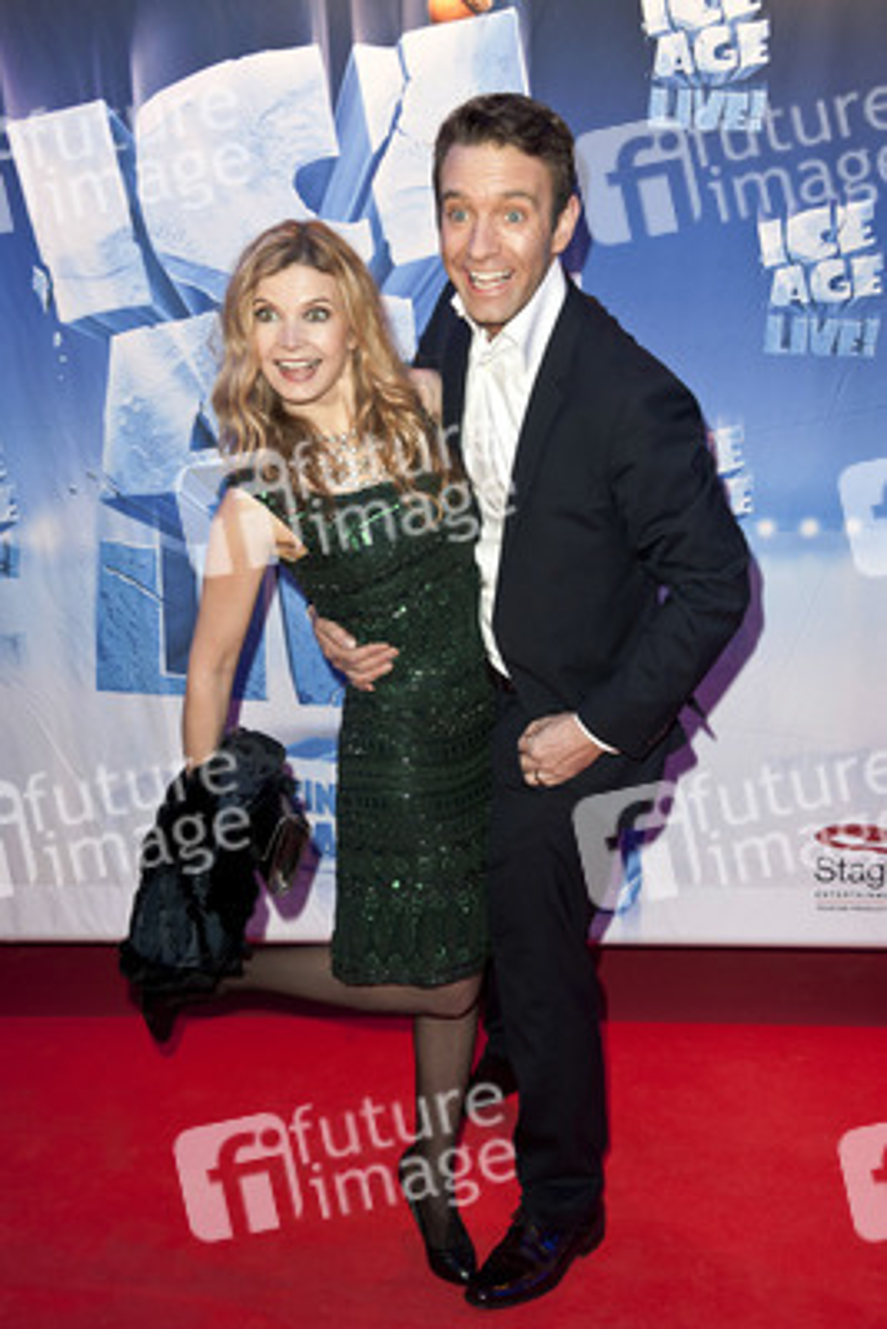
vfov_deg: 46.4
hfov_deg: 31.9
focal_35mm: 42
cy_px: 664
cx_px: 444
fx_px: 1551
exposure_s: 1/200
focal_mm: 42
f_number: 5.6
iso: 800
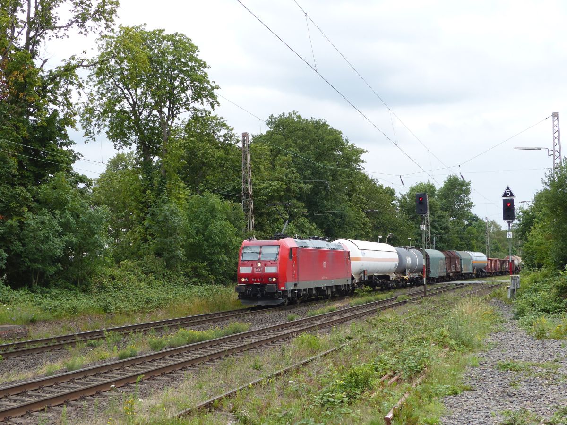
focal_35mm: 56
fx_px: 917
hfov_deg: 34.3
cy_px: 212
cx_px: 284
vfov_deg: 26.1
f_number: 4
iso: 100
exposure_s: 1/400
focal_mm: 10.1
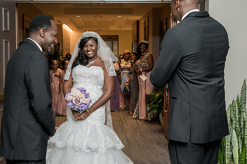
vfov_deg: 23.3
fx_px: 398
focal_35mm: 58
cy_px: 70
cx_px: 108
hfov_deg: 34.5
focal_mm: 49
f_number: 7.1
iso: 2000
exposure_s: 1/200
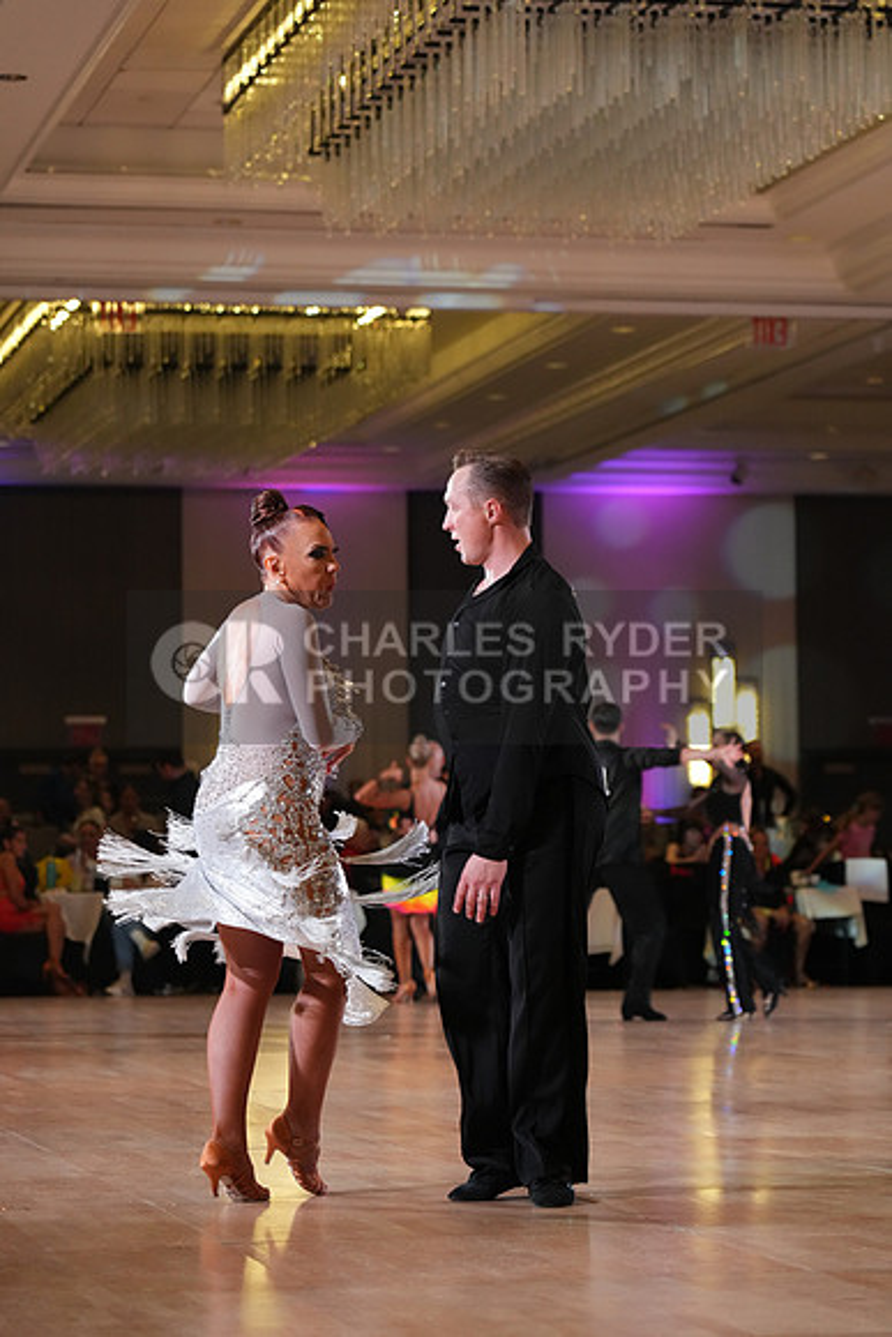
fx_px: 3900
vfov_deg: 19.5
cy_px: 668
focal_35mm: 105
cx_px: 446
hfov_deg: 13.0
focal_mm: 105
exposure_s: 1/500
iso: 4000
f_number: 4
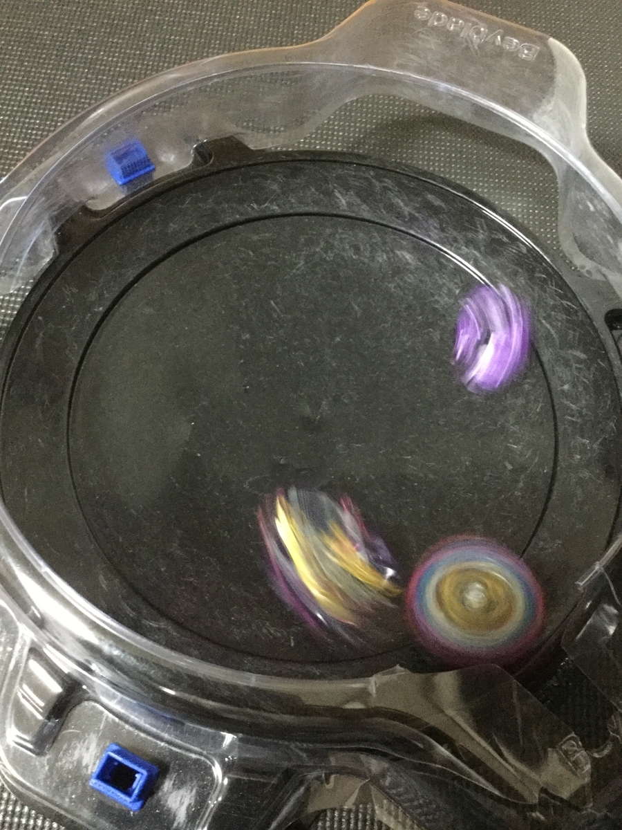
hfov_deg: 45.4
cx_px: 311
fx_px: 743
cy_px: 415
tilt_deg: -65.3
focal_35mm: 31
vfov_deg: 58.4
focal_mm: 3.3
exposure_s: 1/15
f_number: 2.4
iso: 500
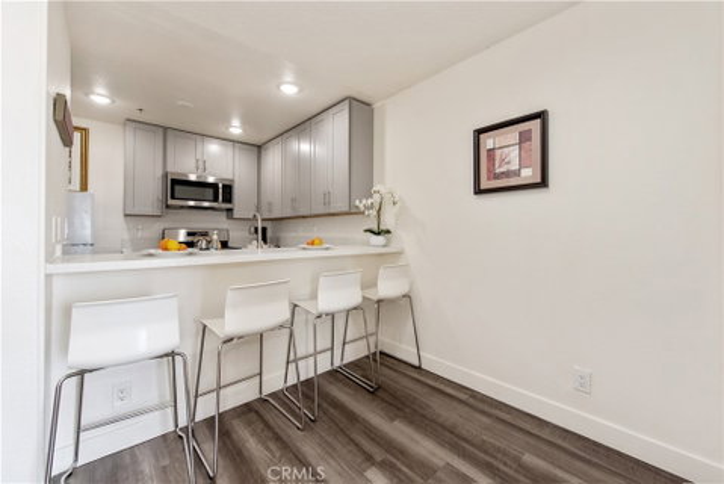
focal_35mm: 14
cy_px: 242
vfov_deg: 81.3
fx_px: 282
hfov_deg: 104.2
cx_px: 362
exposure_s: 1/100
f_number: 5
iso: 800
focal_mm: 14
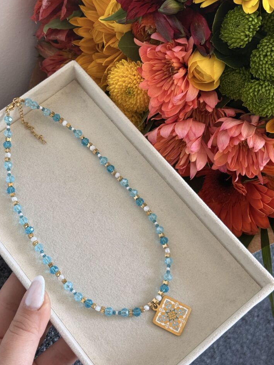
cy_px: 180
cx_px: 127
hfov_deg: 28.0
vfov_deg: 36.8
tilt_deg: -48.0
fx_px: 549
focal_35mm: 52
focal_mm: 6.76
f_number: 1.78
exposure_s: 1/60
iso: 125
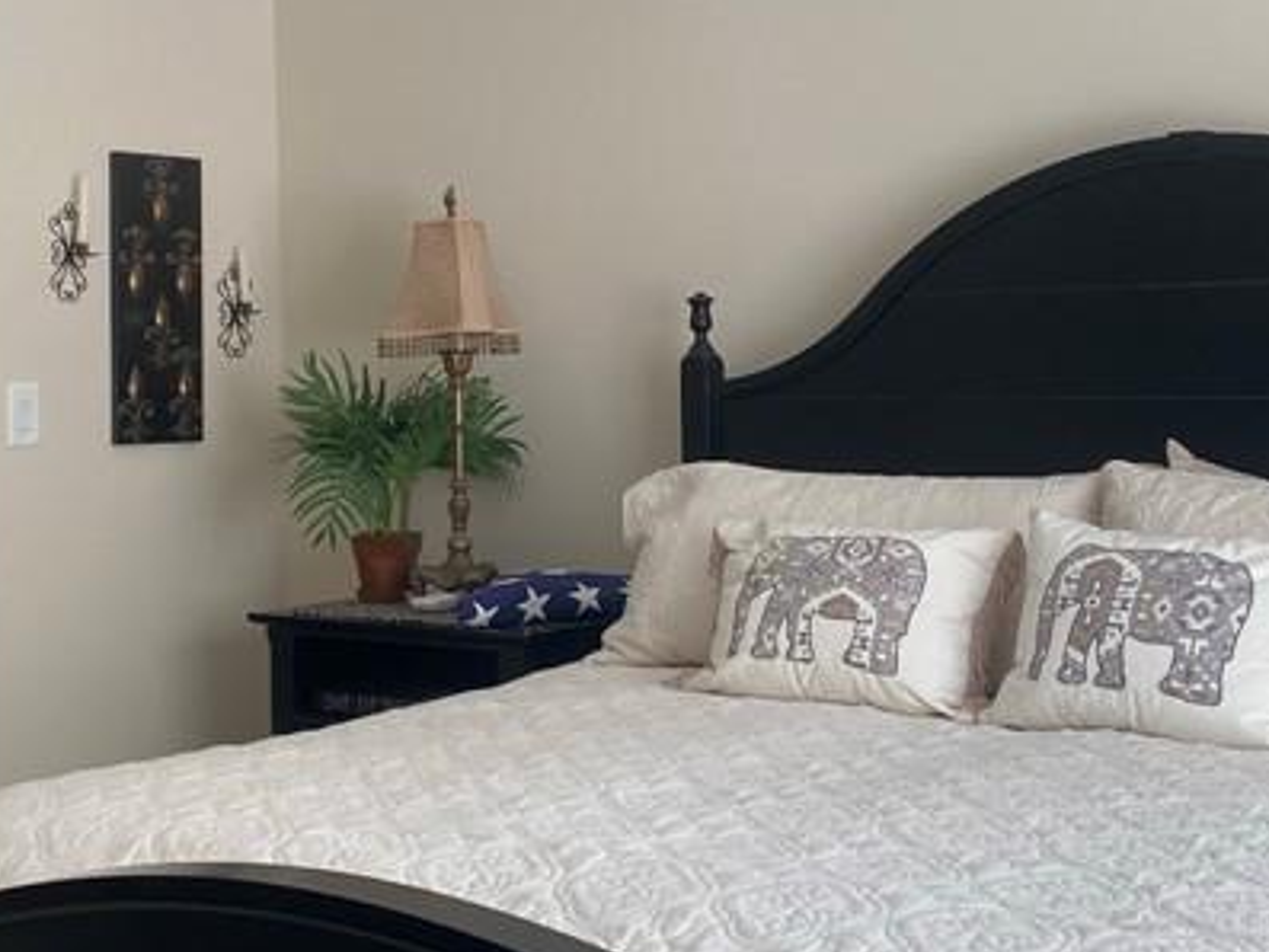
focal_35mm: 67
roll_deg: +1.3
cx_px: 524
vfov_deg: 21.9
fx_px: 2457
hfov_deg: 28.9
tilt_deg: -0.3
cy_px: 374
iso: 32
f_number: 1.8
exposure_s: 1/120
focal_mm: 4.25
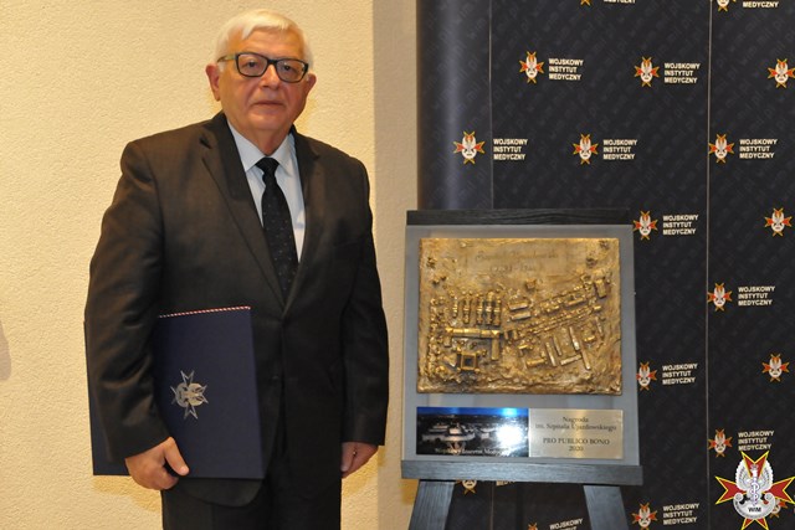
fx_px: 961
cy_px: 265
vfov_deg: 30.9
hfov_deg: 45.0
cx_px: 398
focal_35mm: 44
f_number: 7.1
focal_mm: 29
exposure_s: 1/60
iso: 2500
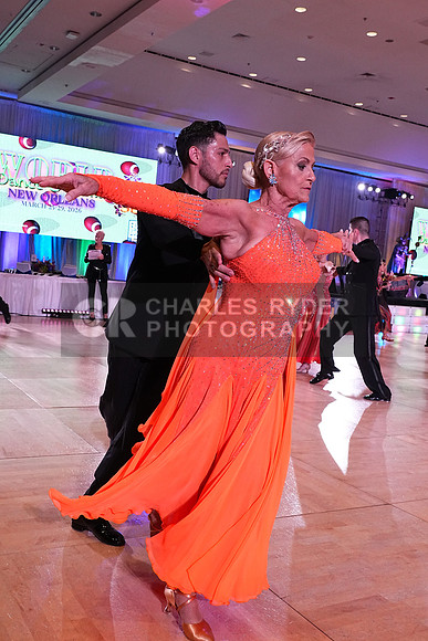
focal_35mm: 36
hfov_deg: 36.9
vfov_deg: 53.1
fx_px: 642
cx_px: 214
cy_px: 320
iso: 3200
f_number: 6.3
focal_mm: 24
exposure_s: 1/320
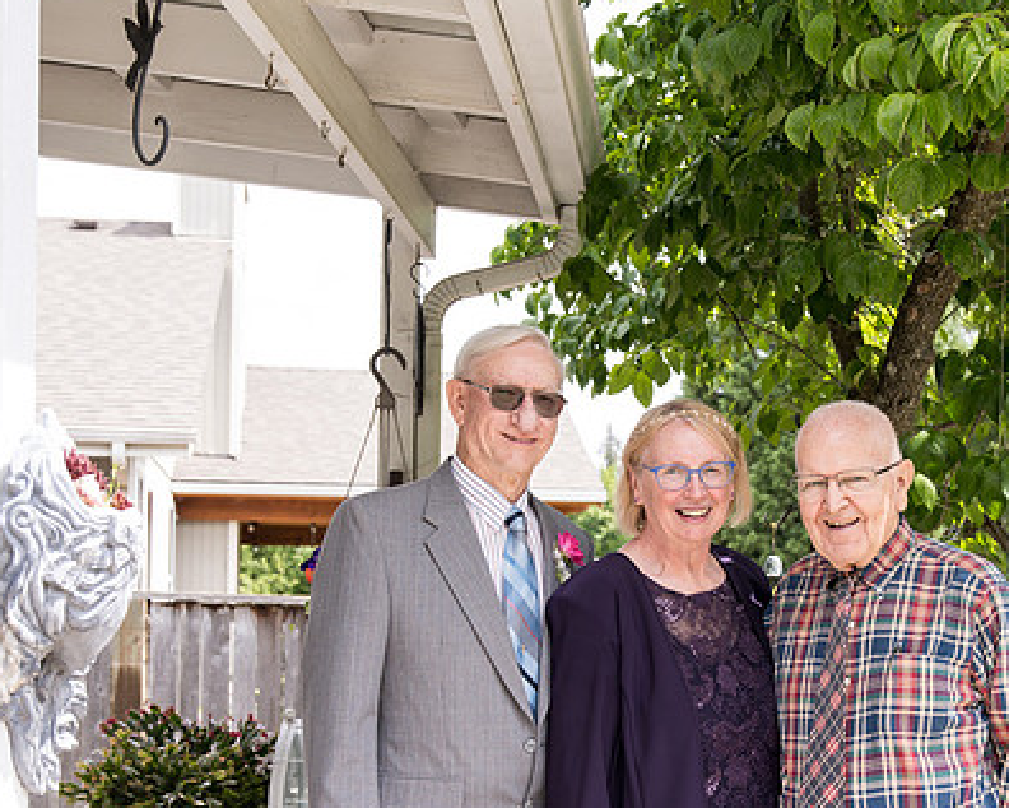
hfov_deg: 29.3
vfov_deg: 23.7
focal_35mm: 64
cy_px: 556
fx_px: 1912
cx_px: 679
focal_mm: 40
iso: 400
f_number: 5
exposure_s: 1/500
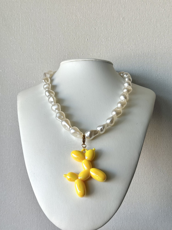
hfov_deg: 30.3
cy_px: 115
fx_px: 318
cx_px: 86
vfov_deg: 39.7
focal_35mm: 48
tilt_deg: -0.4
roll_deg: +0.5
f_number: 1.78
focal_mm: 6.76
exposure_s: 1/136
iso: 50
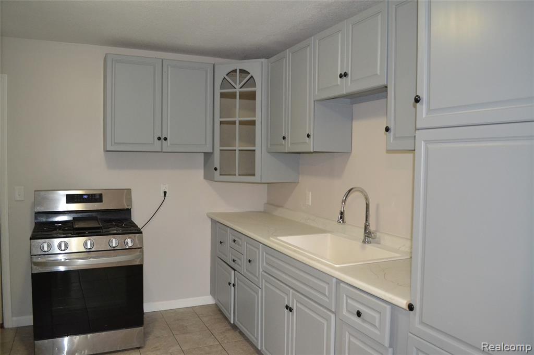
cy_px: 178
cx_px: 267
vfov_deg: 47.9
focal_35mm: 27
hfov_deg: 67.4
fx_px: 400
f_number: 3.5
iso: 2500
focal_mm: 18
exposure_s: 1/60
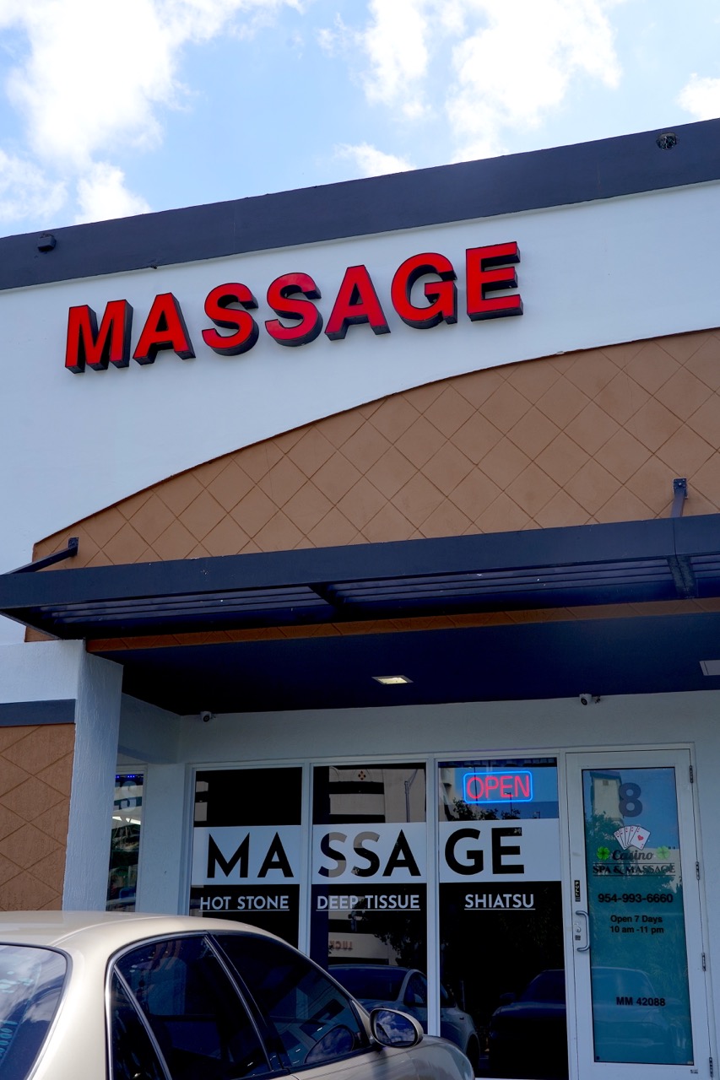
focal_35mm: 42
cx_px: 360
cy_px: 540
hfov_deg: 31.9
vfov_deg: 46.4
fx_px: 1260
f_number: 10
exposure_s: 1/250
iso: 250
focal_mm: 42
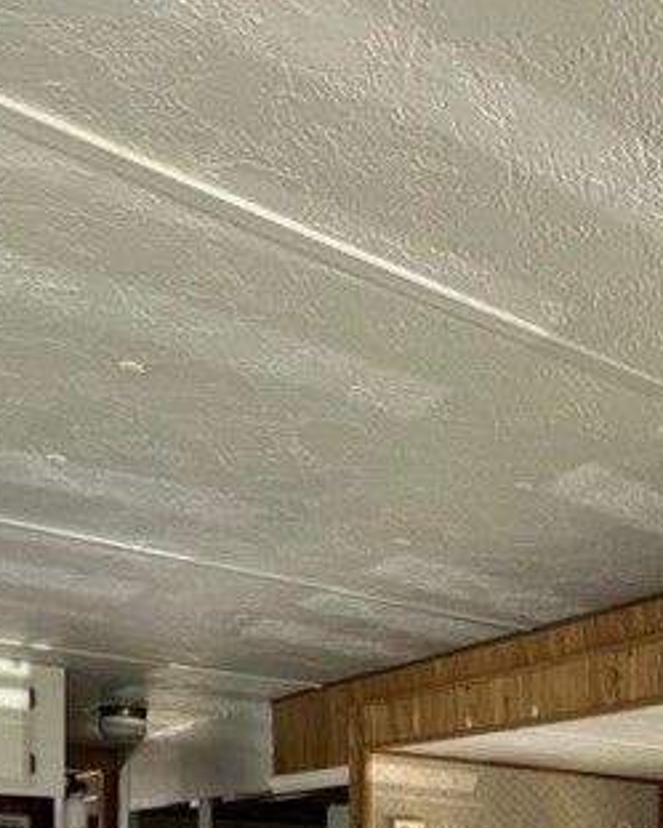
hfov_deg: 31.0
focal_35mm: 45
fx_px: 1103
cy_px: 911
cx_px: 663
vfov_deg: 35.3
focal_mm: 2.22
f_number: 2.2
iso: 125
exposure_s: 1/99
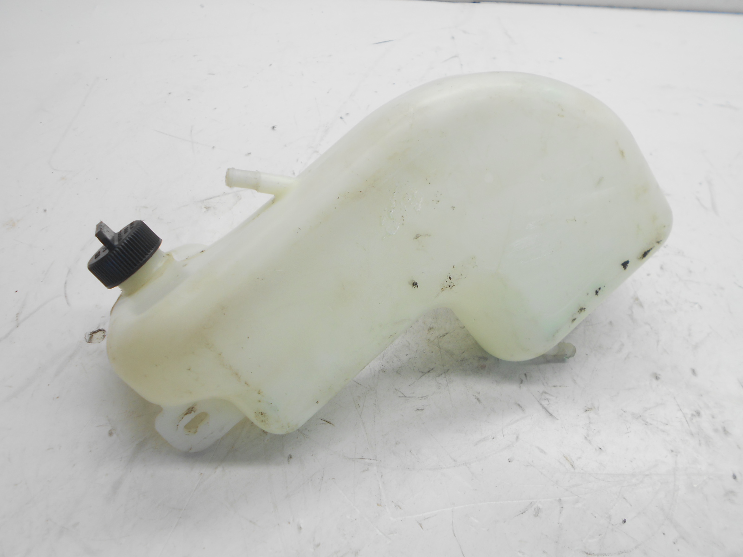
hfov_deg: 60.0
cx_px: 372
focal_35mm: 30
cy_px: 278
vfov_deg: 46.8
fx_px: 644
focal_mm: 5.1
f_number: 3.4
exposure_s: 1/60
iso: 80
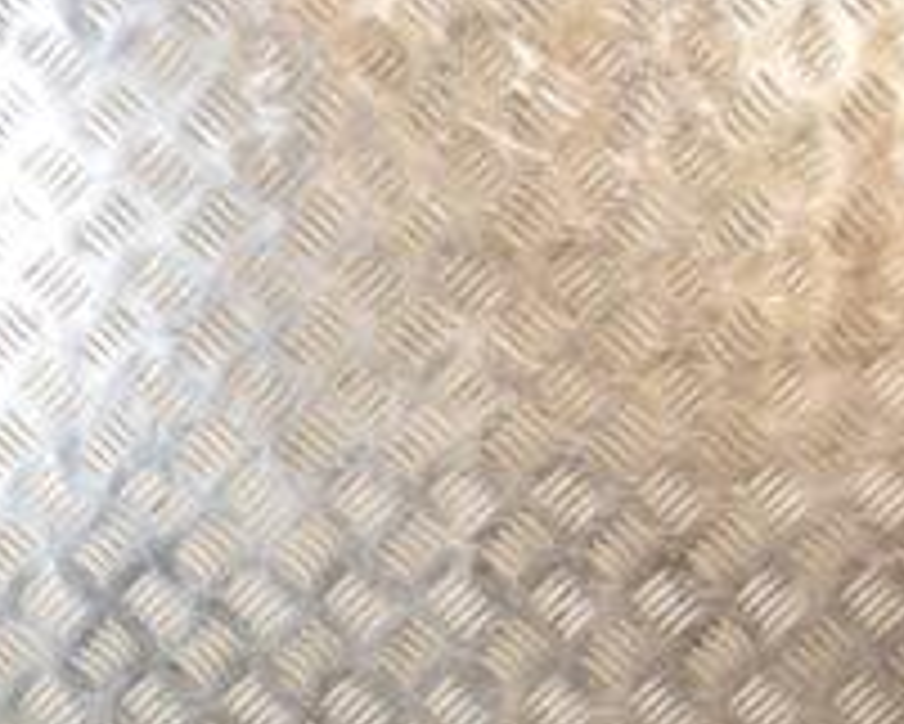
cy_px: 868
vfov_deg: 14.8
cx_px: -148
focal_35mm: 101
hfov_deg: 18.1
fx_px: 2704
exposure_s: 1/160
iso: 800
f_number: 5
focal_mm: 24
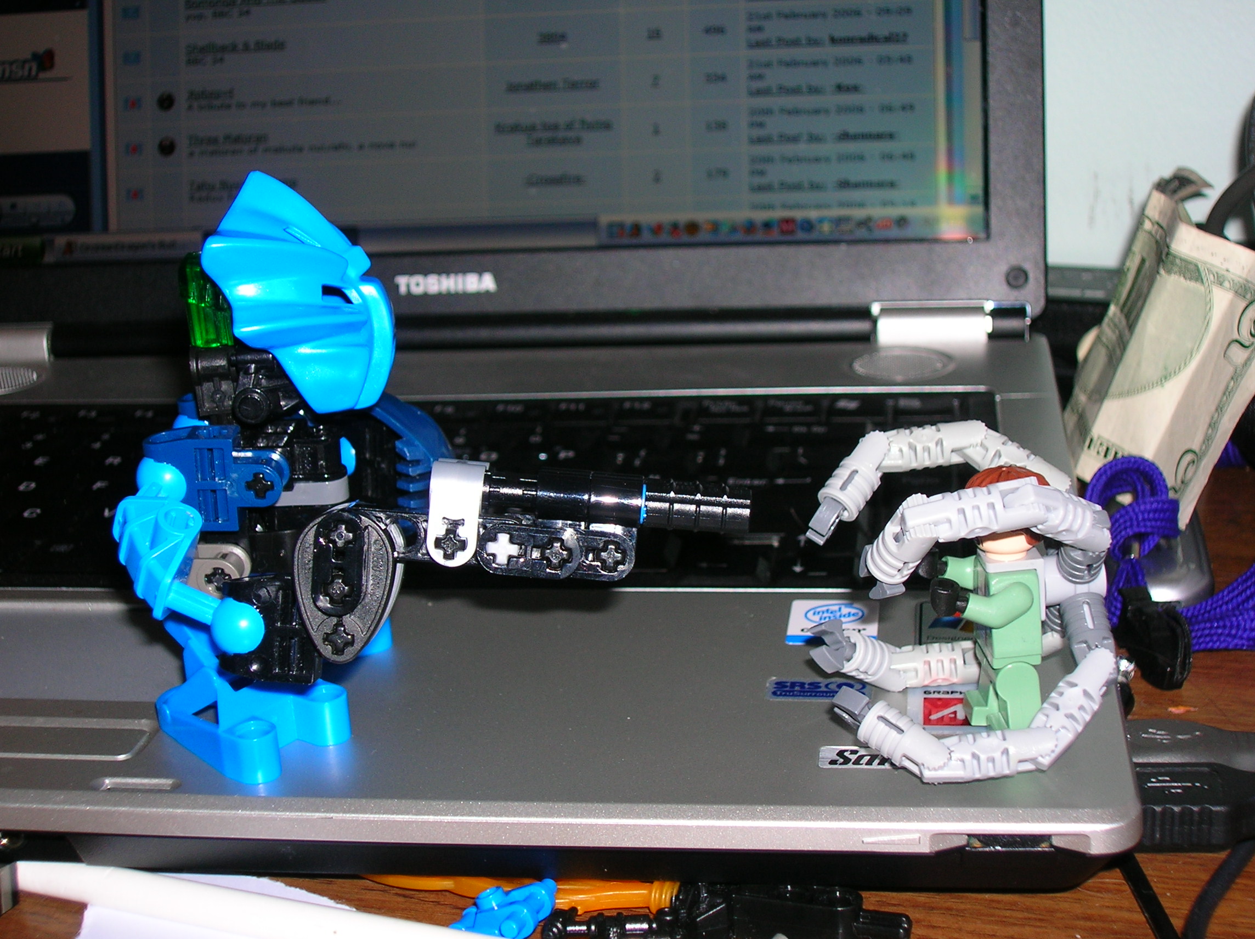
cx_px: 628
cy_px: 470
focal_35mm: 54
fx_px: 1956
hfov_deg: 35.6
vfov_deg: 27.0
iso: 50
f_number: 3.4
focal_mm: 9
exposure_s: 1/60.1
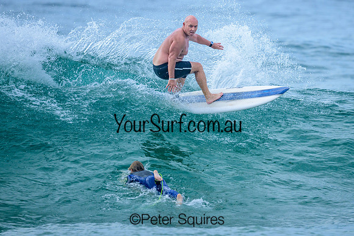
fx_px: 10553
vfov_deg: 1.3
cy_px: 89
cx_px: 197
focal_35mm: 1073
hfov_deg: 1.9
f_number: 6.3
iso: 500
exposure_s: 1/3200
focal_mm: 800
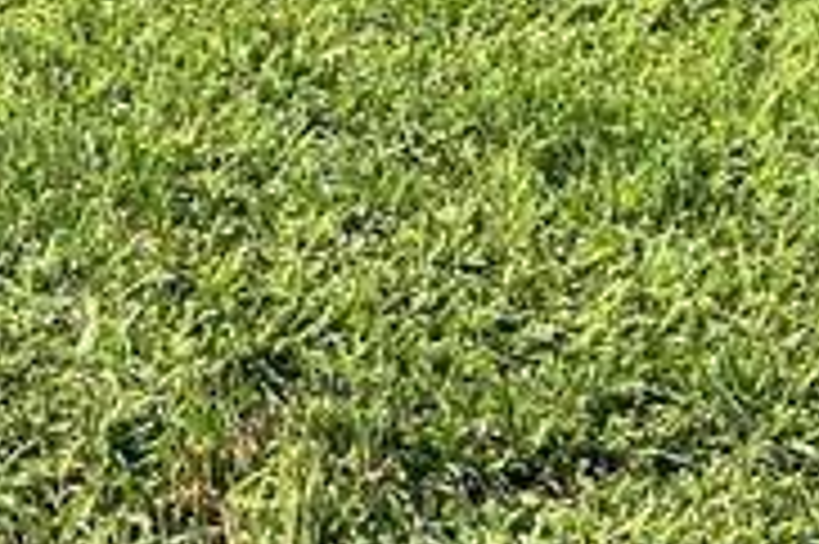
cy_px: -908
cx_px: -657
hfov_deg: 12.4
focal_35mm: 152
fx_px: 3455
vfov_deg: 8.1
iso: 50
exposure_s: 1/1672
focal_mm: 5.1
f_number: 1.6
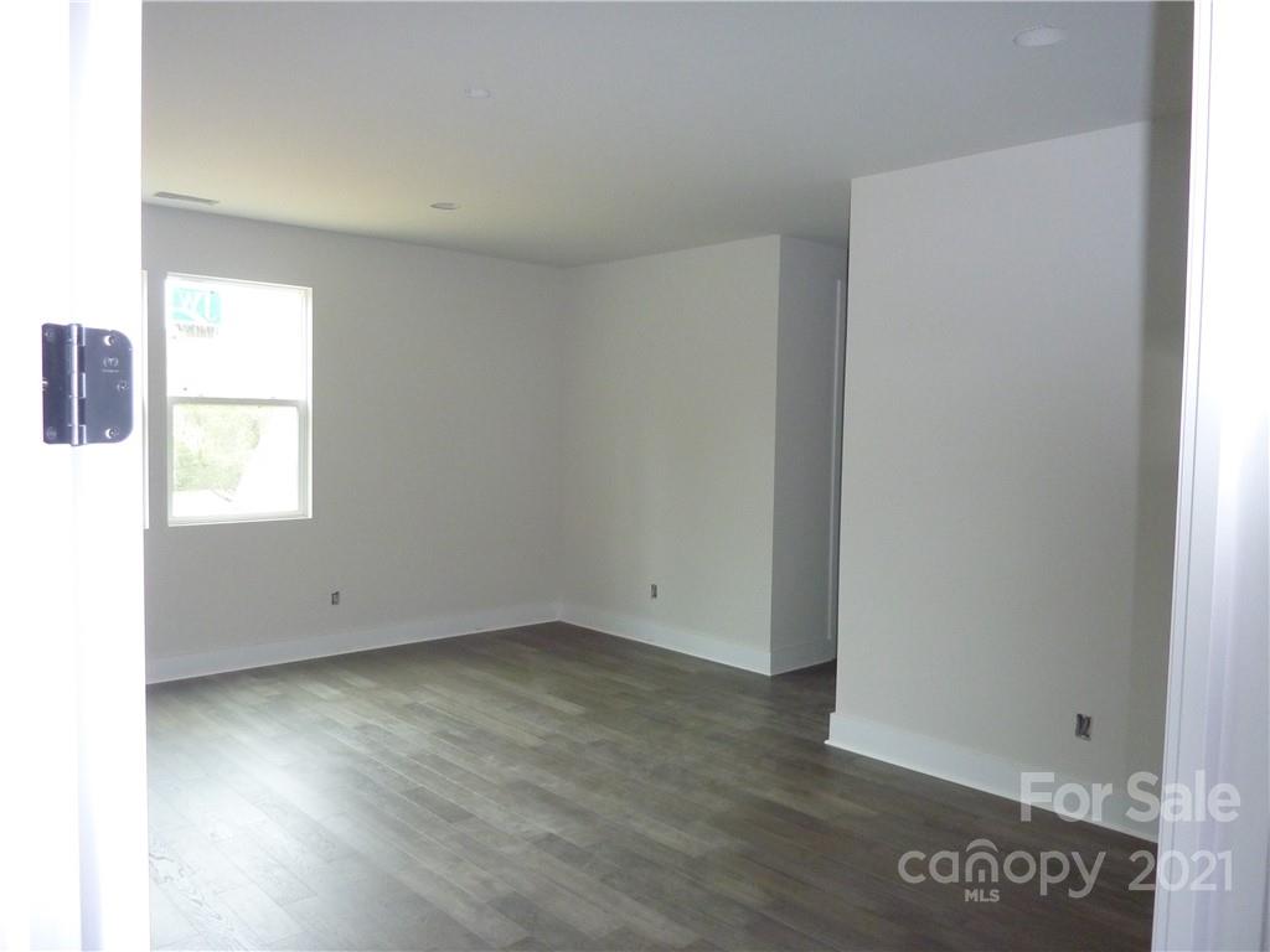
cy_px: 476
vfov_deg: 54.9
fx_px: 917
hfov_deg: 69.4
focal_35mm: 25
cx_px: 635
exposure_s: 1/30
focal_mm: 4.1
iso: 320
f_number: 3.3
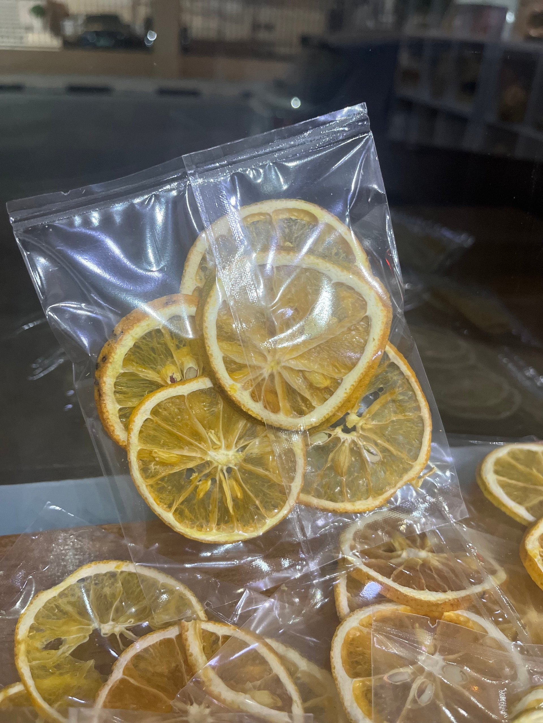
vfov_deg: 67.3
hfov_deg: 53.1
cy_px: 362
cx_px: 272
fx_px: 544
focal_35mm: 26
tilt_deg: -30.4
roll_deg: -3.9
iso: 500
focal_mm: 5.1
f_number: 1.6
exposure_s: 1/50
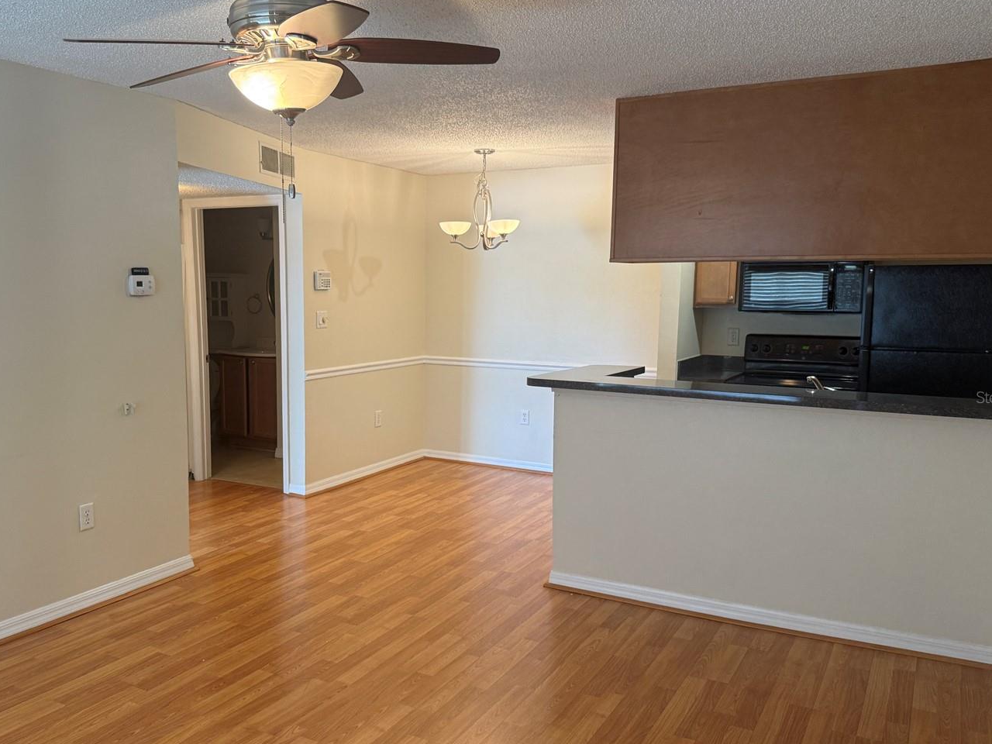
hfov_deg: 59.7
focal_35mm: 30
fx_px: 860
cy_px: 397
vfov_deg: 46.8
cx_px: 429
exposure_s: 1/60
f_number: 1.78
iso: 200
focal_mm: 6.76
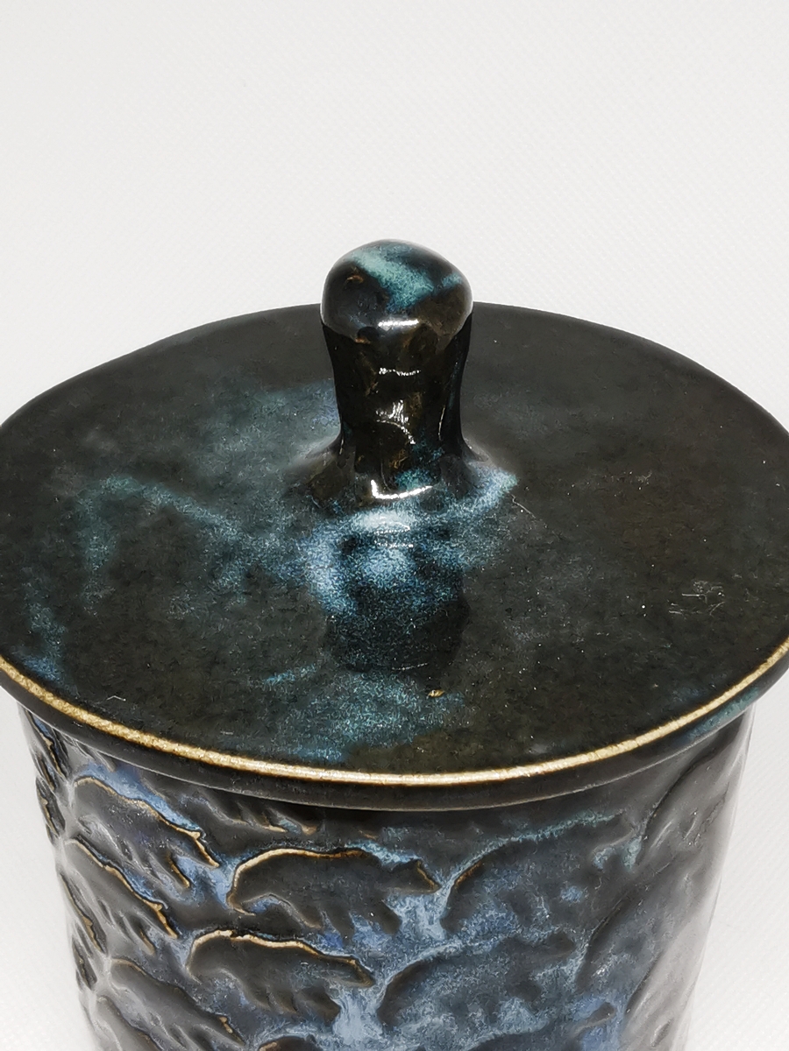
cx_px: 394
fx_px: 1155
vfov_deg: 49.0
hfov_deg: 37.7
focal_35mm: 38
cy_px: 526
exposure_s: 1/50
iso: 125
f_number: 2.2
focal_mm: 2.26
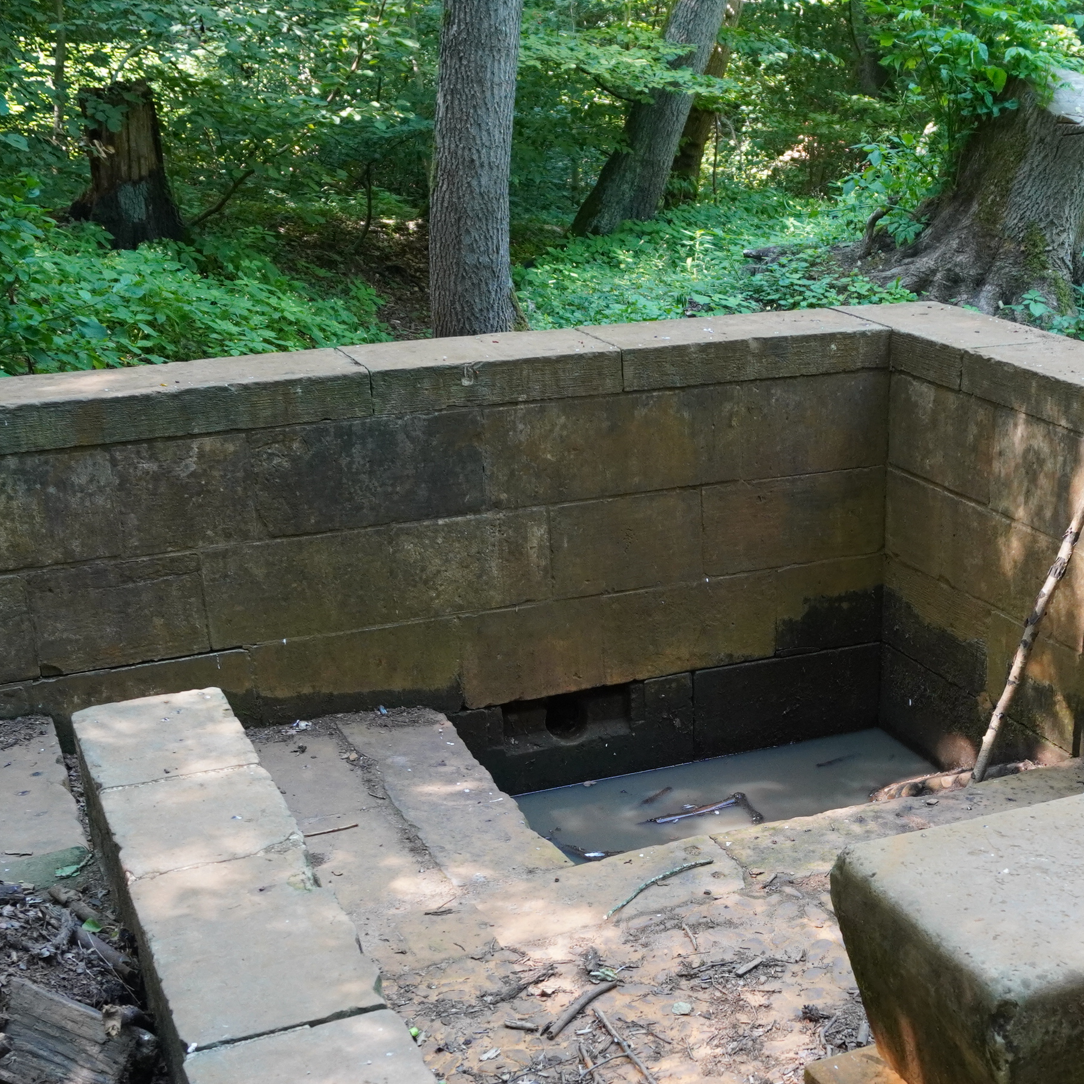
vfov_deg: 34.6
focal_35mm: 48
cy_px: 808
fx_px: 1701
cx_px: 783
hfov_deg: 34.8
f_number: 4
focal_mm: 16
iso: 1250
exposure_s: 1/160
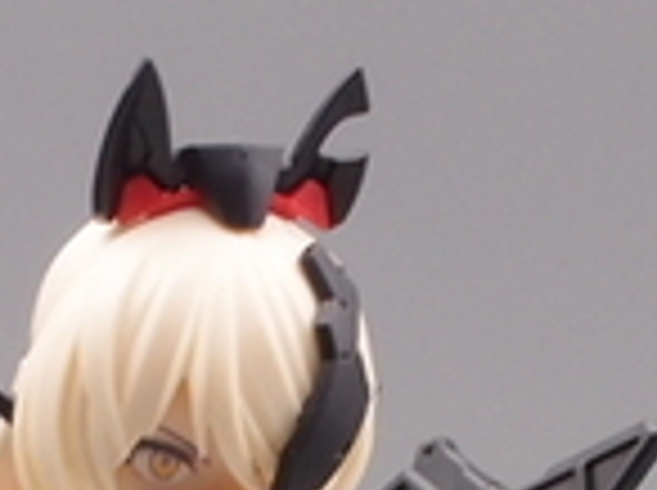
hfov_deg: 6.6
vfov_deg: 4.8
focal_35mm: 302
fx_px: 5722
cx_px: 50
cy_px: 1079
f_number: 8
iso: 100
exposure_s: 1/8
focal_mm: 11.84
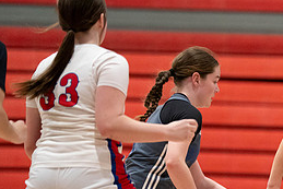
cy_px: 182
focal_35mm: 413
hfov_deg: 5.0
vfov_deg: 3.3
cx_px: 356
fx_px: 3248
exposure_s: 1/1000
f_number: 2.8
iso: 5000
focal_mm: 158
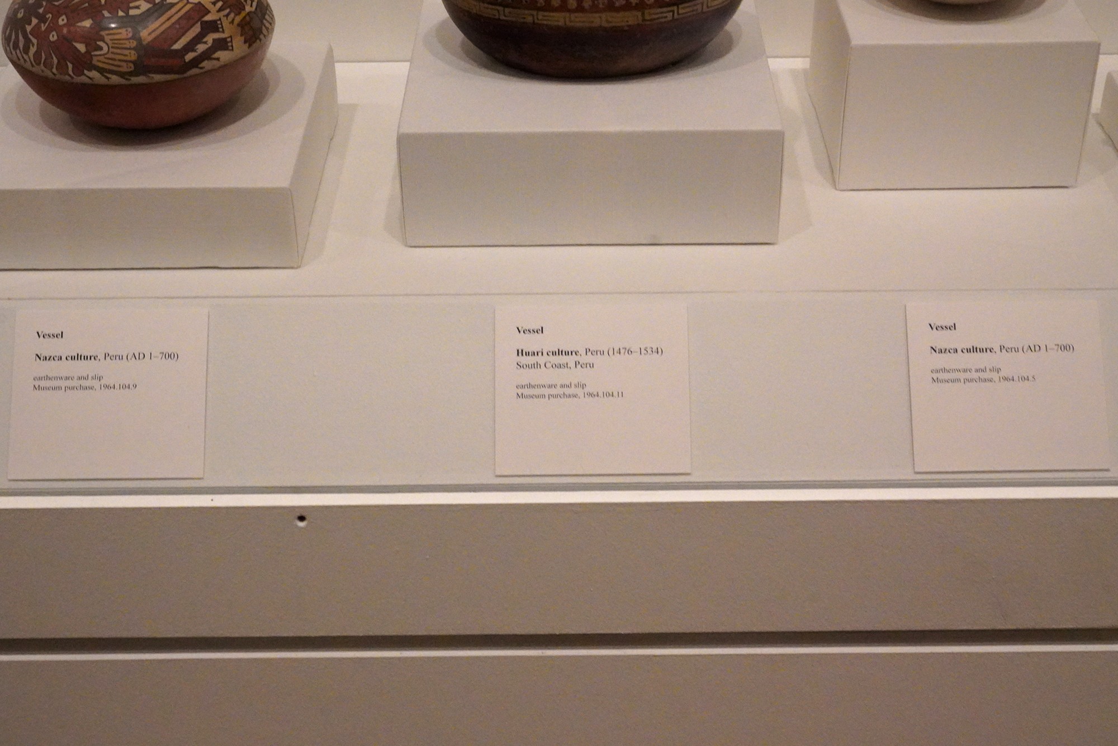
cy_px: 373
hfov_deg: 46.4
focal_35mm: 42
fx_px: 1304
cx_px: 559
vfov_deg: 31.9
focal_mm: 42
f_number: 11
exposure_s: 1/100
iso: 12800
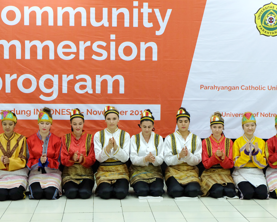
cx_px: 140
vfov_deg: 19.9
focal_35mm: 77
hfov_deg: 24.8
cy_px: 111
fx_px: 631
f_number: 5.6
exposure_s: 1/70
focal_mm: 45.2
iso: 1600
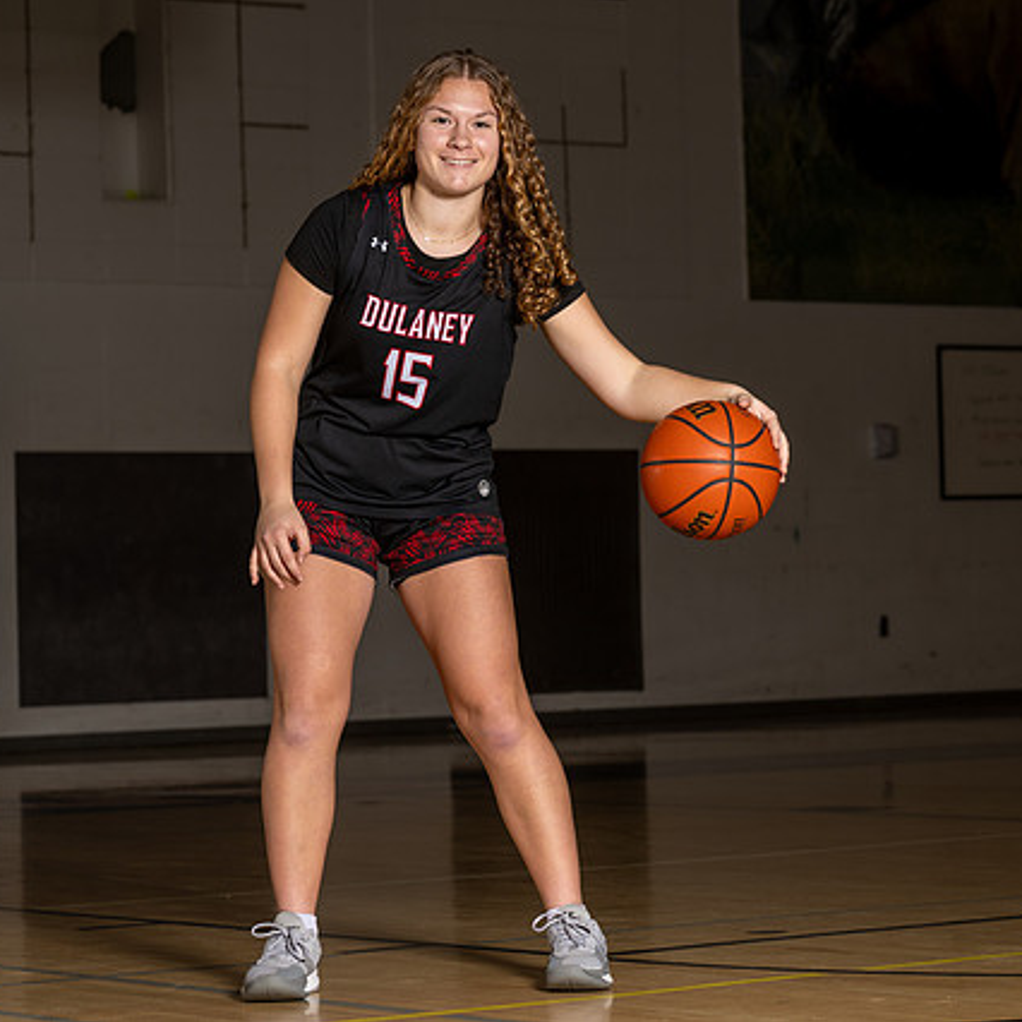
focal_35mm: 125
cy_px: 386
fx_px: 4175
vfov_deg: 13.9
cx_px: 485
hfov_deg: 14.0
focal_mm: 73
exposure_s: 1/200
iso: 80
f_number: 4.5
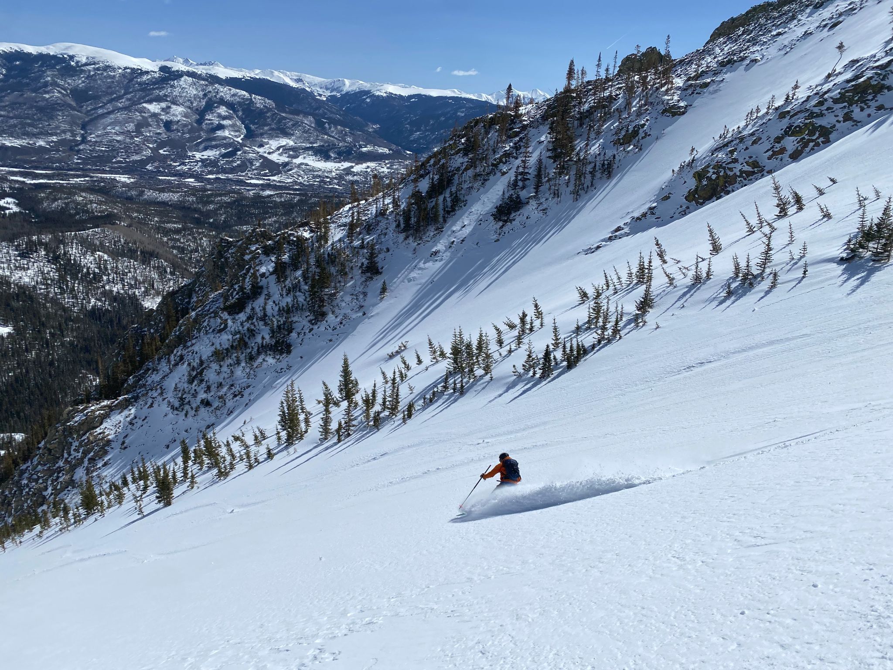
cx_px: 446
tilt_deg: -21.5
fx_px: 671
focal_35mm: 26
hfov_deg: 67.3
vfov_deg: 53.1
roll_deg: -2.5
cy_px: 335
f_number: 1.8
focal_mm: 4.25
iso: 32
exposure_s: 1/11494
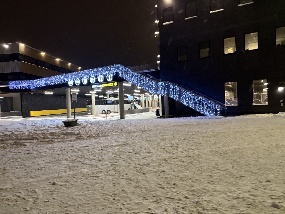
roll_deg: +0.3
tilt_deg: +1.9
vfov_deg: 53.1
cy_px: 107
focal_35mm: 26
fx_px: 214
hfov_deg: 67.3
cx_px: 142
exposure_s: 1/50
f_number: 1.6
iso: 400
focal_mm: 5.96
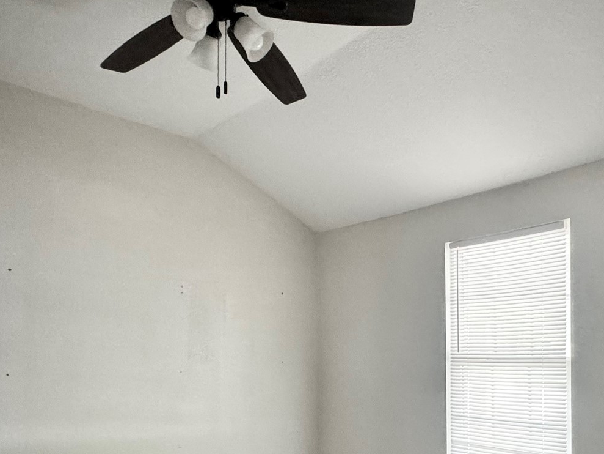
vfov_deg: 46.5
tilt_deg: -0.1
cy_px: 341
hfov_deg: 61.3
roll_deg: -0.1
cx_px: 348
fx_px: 506
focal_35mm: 29
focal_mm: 2.22
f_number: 2.2
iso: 640
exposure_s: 1/60
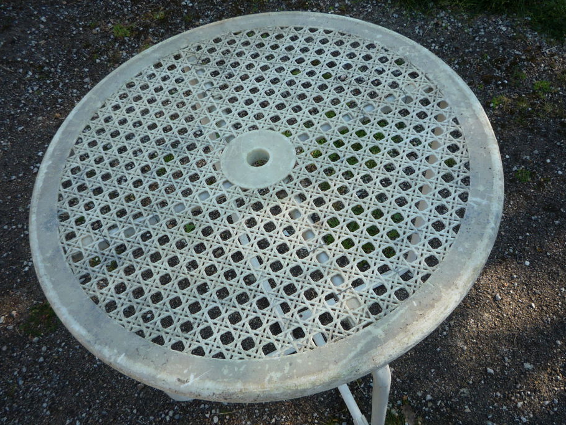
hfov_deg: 55.3
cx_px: 301
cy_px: 217
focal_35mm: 33
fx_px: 540
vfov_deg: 43.0
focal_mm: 5.2
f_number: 4
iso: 100
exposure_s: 1/160
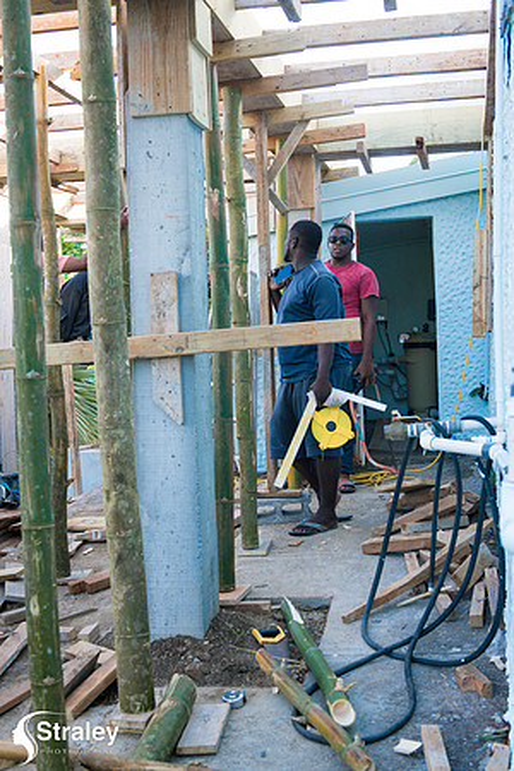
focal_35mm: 44
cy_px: 386
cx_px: 257
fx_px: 942
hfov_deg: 30.5
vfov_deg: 44.5
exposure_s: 1/125
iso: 450
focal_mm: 44
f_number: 6.3
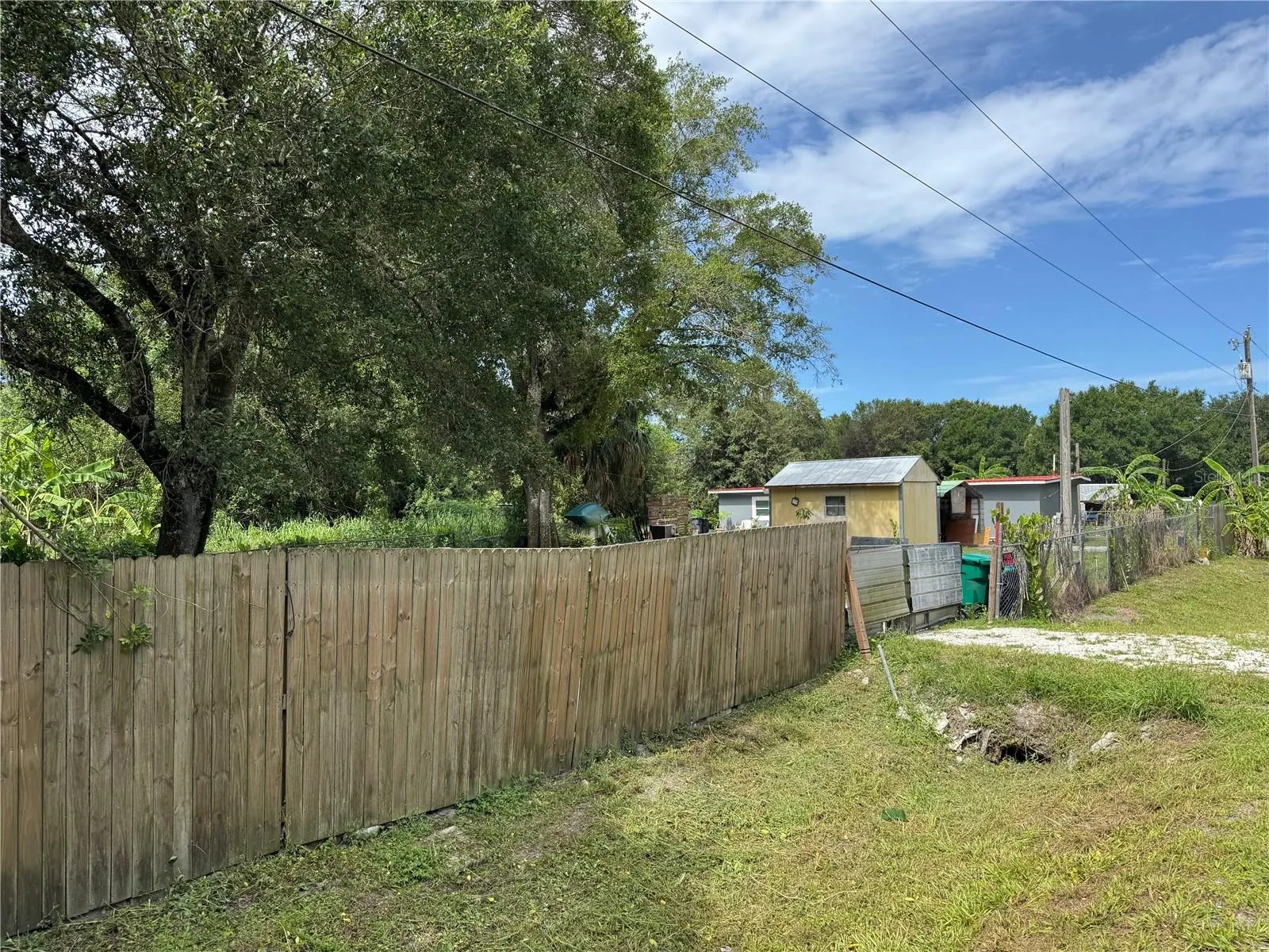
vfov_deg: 56.8
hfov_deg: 71.6
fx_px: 880
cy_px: 476
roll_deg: +0.6
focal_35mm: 24
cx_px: 634
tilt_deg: +1.4
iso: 80
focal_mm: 6.76
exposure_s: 1/2331
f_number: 1.78
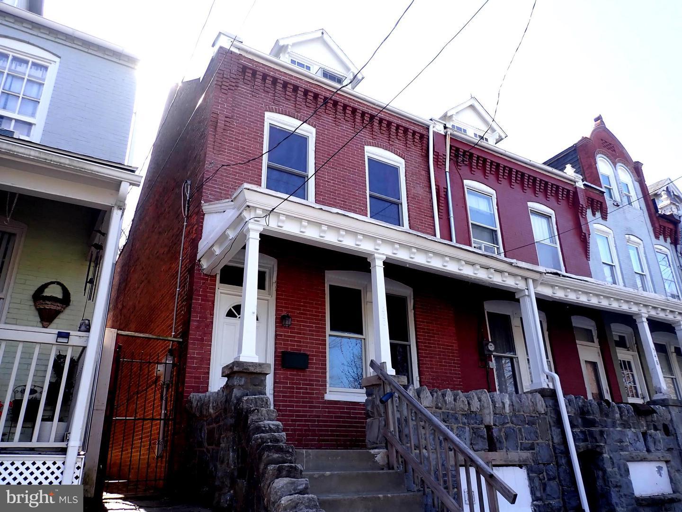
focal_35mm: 25
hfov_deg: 69.4
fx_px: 493
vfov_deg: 54.9
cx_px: 341
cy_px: 256
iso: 100
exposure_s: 1/320
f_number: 2.8
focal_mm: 4.5
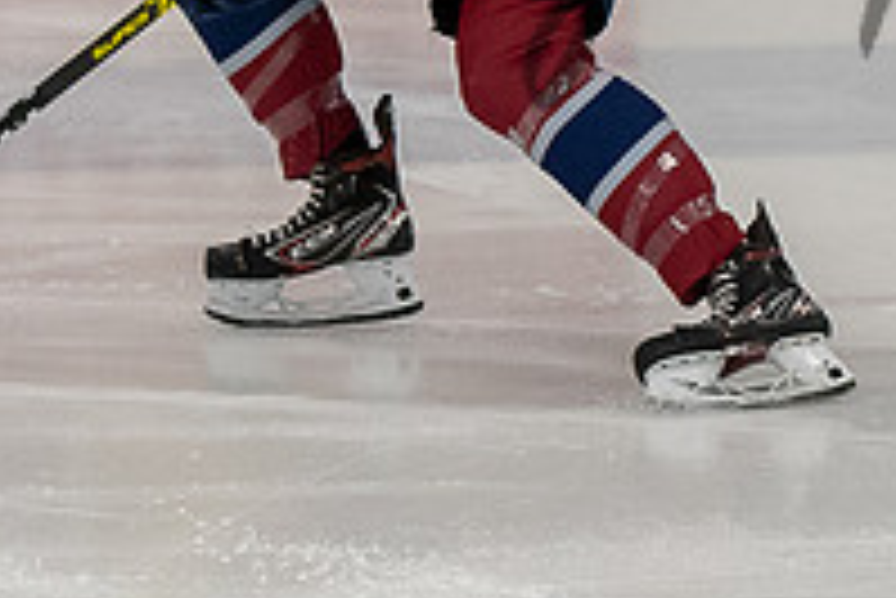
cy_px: -175
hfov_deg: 3.4
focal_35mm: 612
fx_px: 15243
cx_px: 389
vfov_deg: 2.2
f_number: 3.2
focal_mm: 90
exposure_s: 1/800
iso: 1250
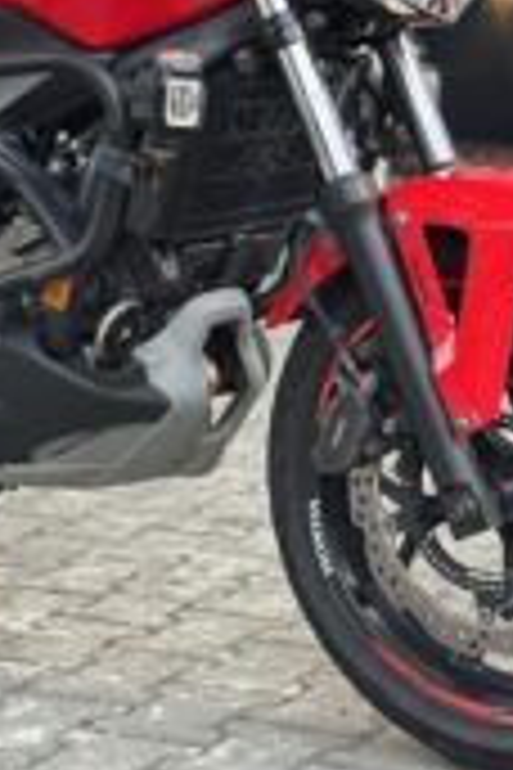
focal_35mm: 109
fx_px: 2330
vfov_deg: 18.5
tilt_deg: -1.5
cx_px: 292
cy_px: 106
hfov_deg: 12.6
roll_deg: -0.5
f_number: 1.78
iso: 125
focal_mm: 6.86
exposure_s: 1/60
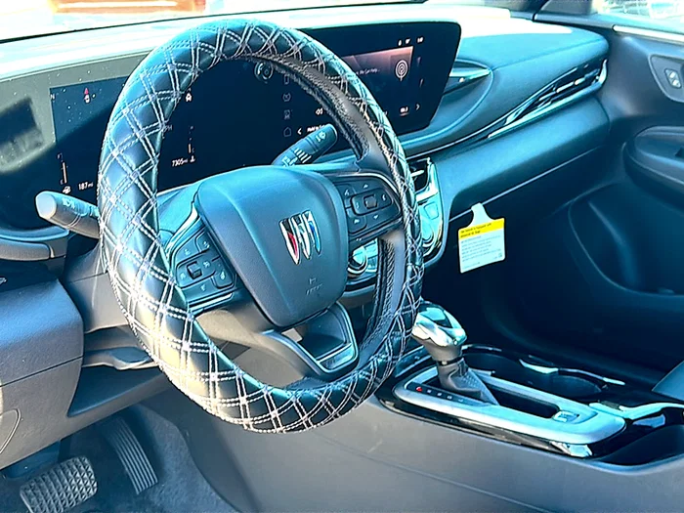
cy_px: 256
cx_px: 342
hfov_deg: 47.9
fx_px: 771
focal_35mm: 39
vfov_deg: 36.8
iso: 125
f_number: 1.78
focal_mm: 6.86
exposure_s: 1/131
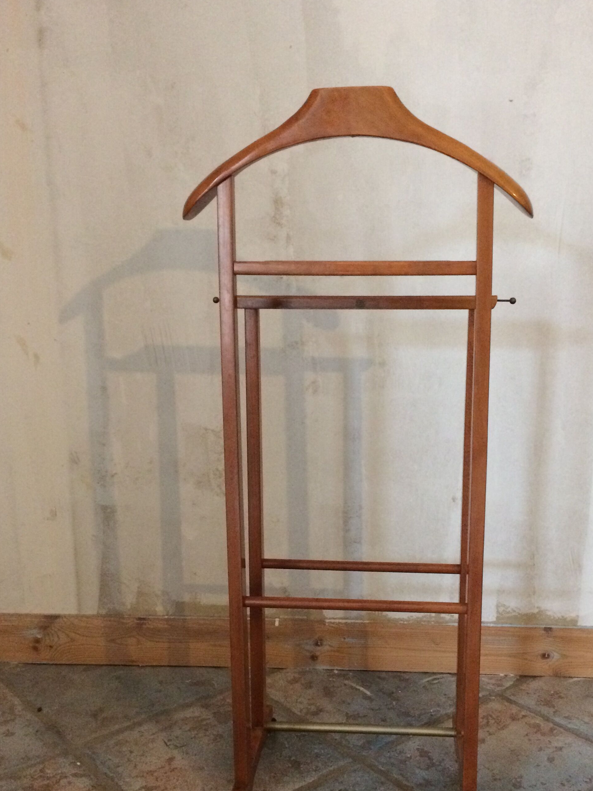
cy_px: 452
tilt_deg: -13.9
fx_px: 845
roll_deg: +1.0
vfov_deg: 50.0
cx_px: 336
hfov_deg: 38.6
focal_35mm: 37
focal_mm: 4.15
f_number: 2.2
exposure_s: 1/17
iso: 400
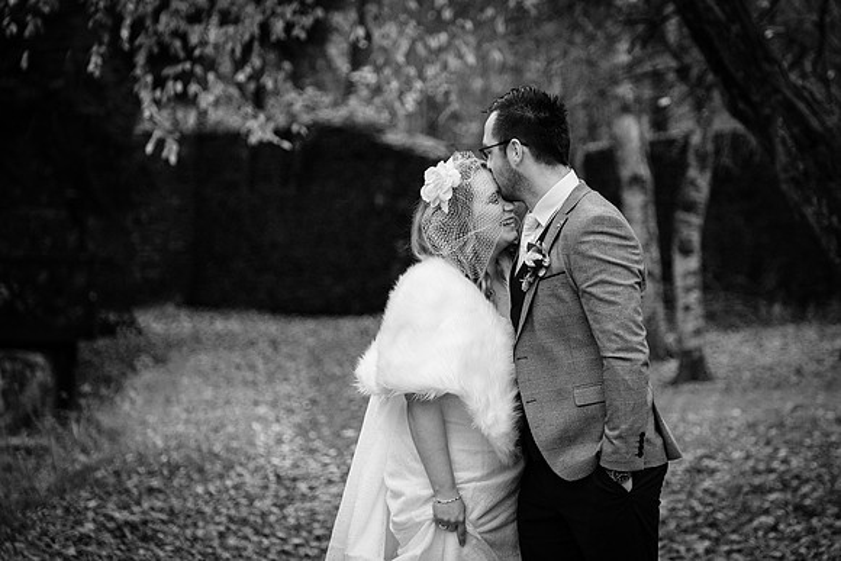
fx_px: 3427
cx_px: 485
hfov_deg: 14.0
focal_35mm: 147
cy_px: 239
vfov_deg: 9.4
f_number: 2.8
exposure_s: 1/160
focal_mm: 83.8
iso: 2000
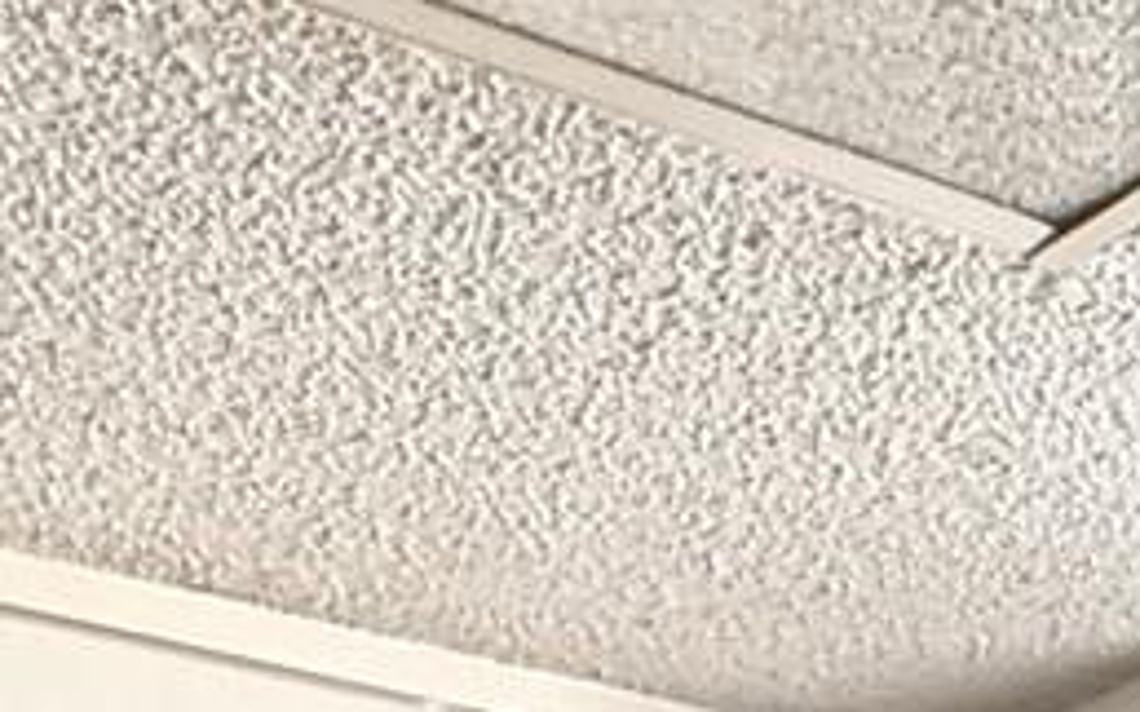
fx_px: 2857
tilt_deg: -12.1
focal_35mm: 92
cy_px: 2423
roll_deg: -3.5
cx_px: 460
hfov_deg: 22.5
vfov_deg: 9.4
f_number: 2.2
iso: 400
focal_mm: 2.22
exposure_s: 1/92
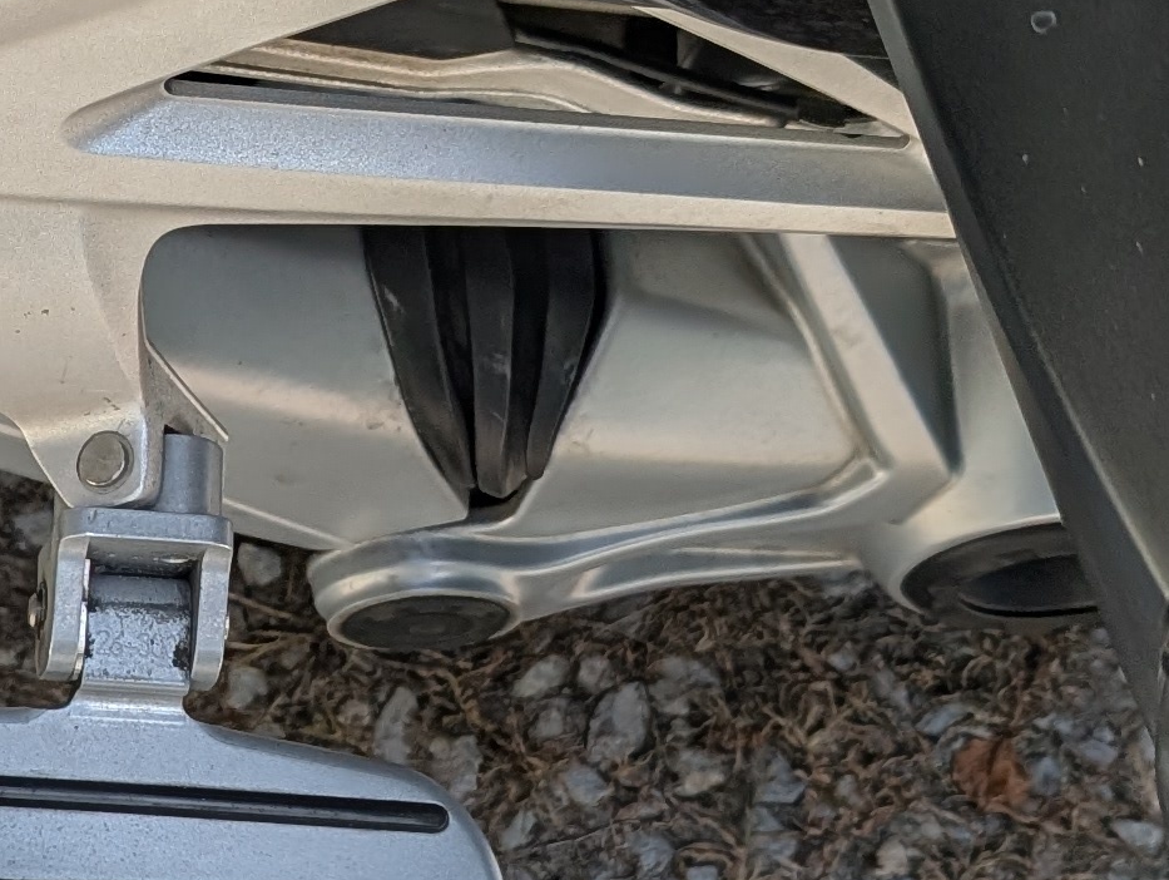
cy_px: 651
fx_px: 3550
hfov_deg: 17.9
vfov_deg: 14.1
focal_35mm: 105
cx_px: -172
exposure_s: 1/1167
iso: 20
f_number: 1.68
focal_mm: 6.9
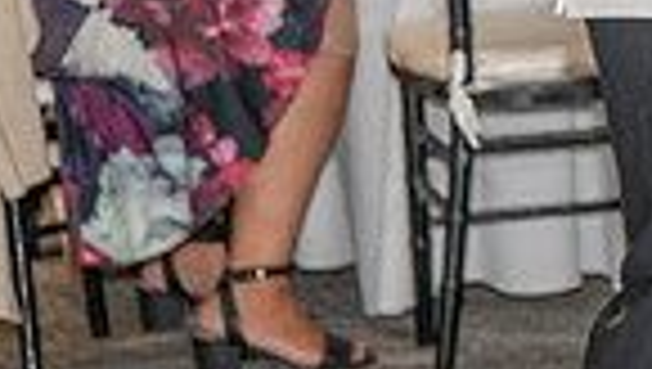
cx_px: 1219
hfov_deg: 7.1
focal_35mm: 293
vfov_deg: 4.1
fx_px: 5072
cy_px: -340
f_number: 2.8
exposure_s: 1/125
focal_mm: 70
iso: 1000
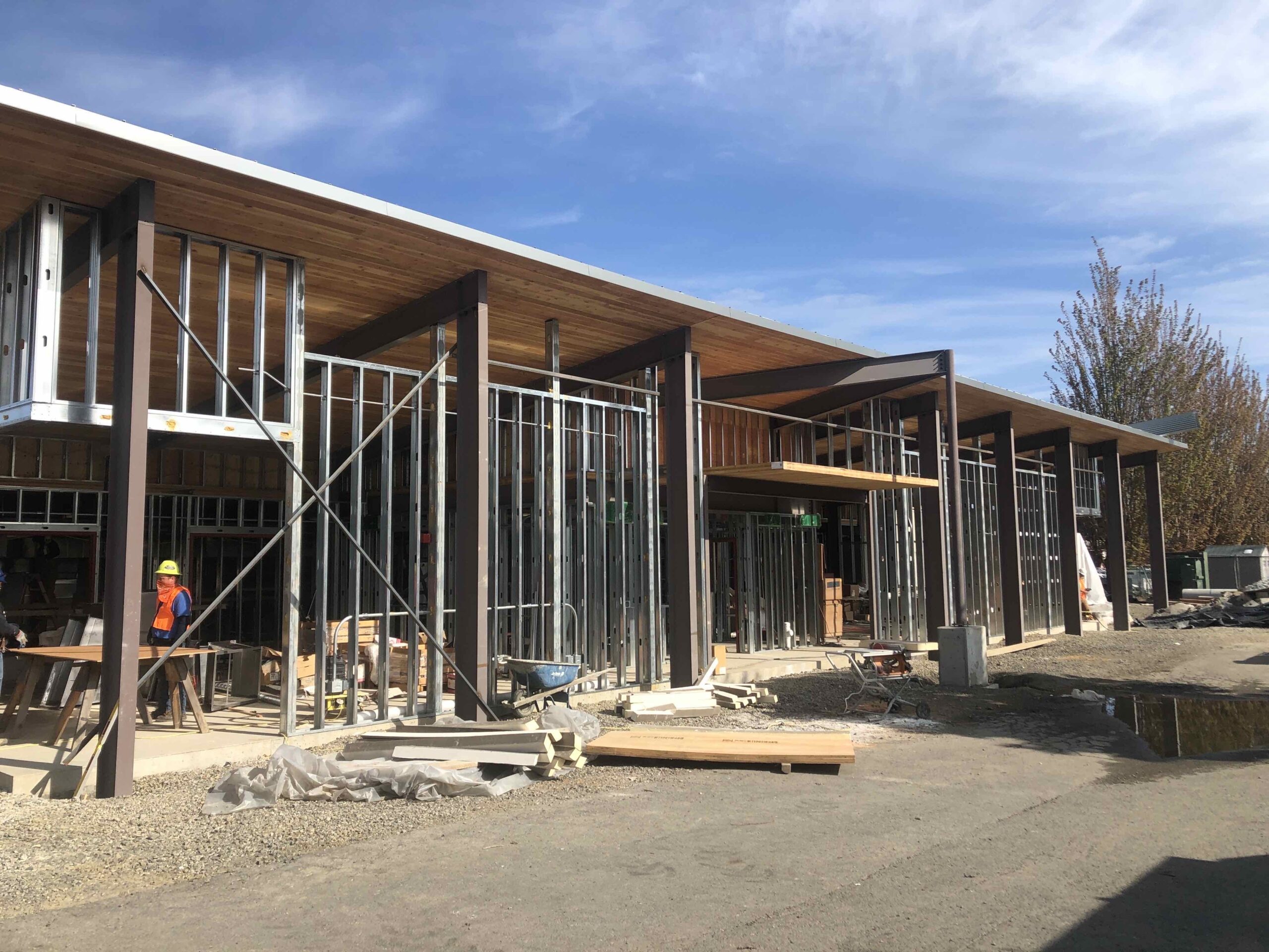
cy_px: 476
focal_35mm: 28
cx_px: 634
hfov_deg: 63.4
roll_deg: +0.1
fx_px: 1026
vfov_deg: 49.7
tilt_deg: +6.9
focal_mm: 3.99
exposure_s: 1/1715
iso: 20
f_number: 1.8
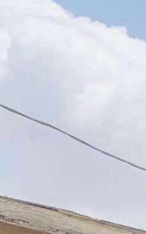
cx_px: 446
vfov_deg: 9.9
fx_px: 1232
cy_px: 499
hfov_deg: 6.2
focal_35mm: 193
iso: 25
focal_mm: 4.25
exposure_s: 1/1011
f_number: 1.8
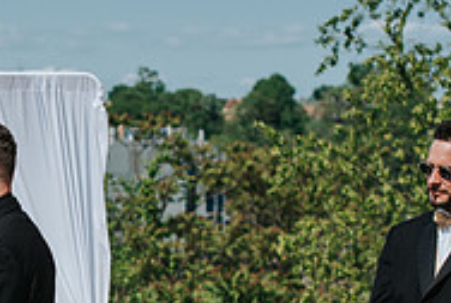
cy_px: 314
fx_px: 2083
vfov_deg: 8.3
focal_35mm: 166
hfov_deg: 12.1
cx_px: -85
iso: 100
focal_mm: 50
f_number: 3.2
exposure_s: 1/2000
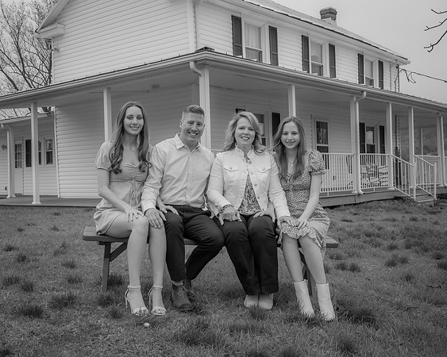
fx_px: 558
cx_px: 210
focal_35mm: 42
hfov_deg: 43.6
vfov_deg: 35.5
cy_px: 178
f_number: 9.5
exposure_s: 1/350
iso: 200
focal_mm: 24
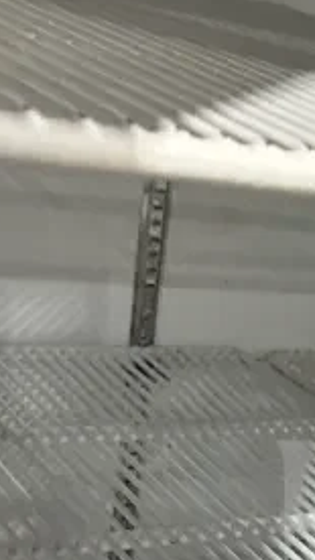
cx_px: 457
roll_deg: -17.7
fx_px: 1145
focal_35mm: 77
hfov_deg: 14.7
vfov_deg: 25.7
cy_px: 602
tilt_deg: -26.3
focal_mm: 6.86
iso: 320
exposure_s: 1/60
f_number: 1.78
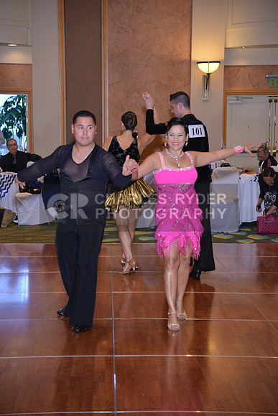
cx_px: 139
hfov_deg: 16.1
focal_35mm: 85
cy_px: 208
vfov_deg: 23.9
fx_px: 984
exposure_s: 1/250
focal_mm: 85
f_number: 4
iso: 1000
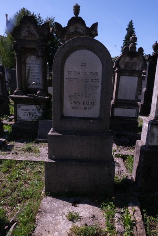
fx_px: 178
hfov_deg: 47.9
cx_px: 79
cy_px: 118
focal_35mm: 27
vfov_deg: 67.4
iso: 160
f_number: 22
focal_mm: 18
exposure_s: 1/28
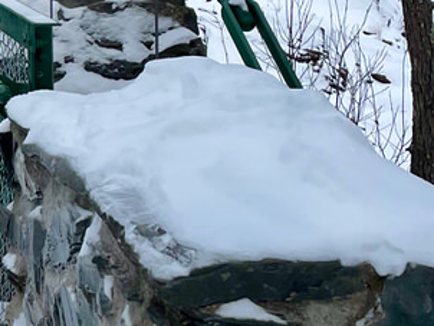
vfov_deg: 16.8
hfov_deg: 19.4
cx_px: -240
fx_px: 1079
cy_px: 6
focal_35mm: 86
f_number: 1.6
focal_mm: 4.2
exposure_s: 1/2747
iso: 32
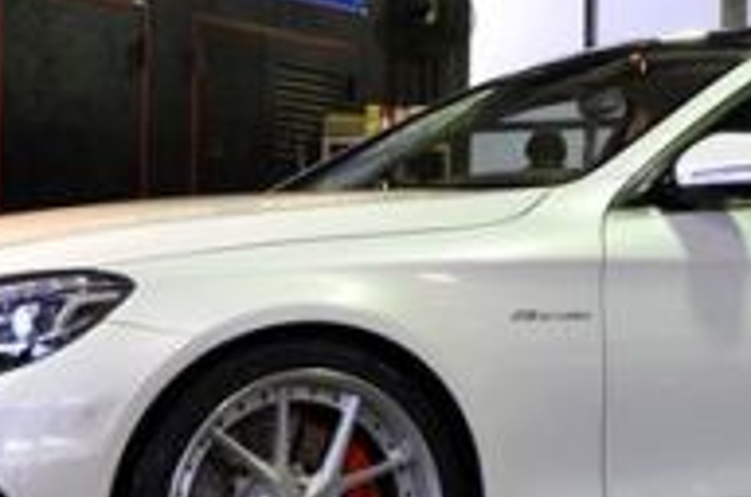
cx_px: 587
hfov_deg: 18.5
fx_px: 2289
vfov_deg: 12.4
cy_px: 288
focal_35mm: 110
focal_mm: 24
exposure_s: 1/30
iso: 400
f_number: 5.6
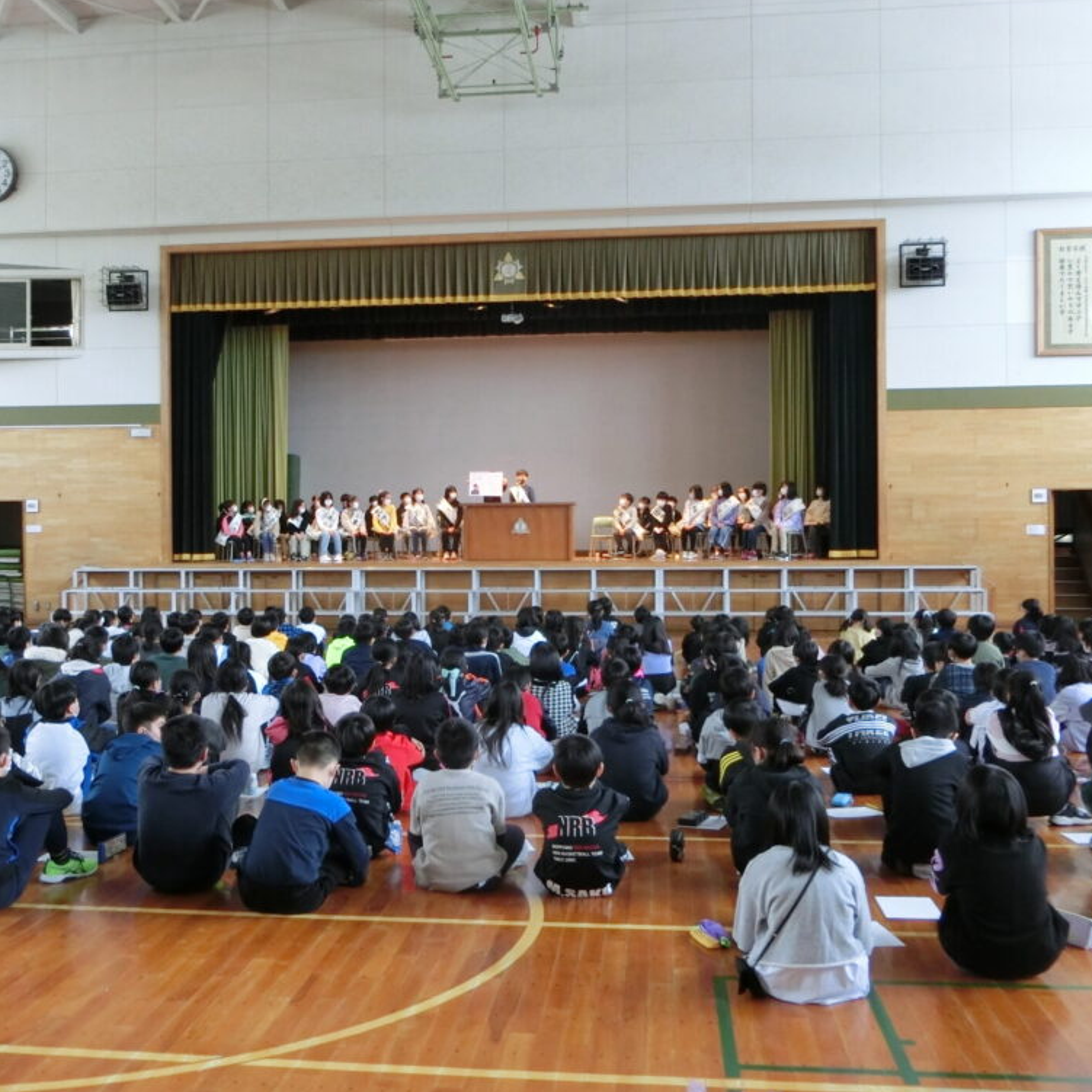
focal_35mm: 41
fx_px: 1463
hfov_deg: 40.7
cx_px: 439
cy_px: 541
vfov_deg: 40.9
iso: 400
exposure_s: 1/40
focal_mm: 6
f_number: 3.9
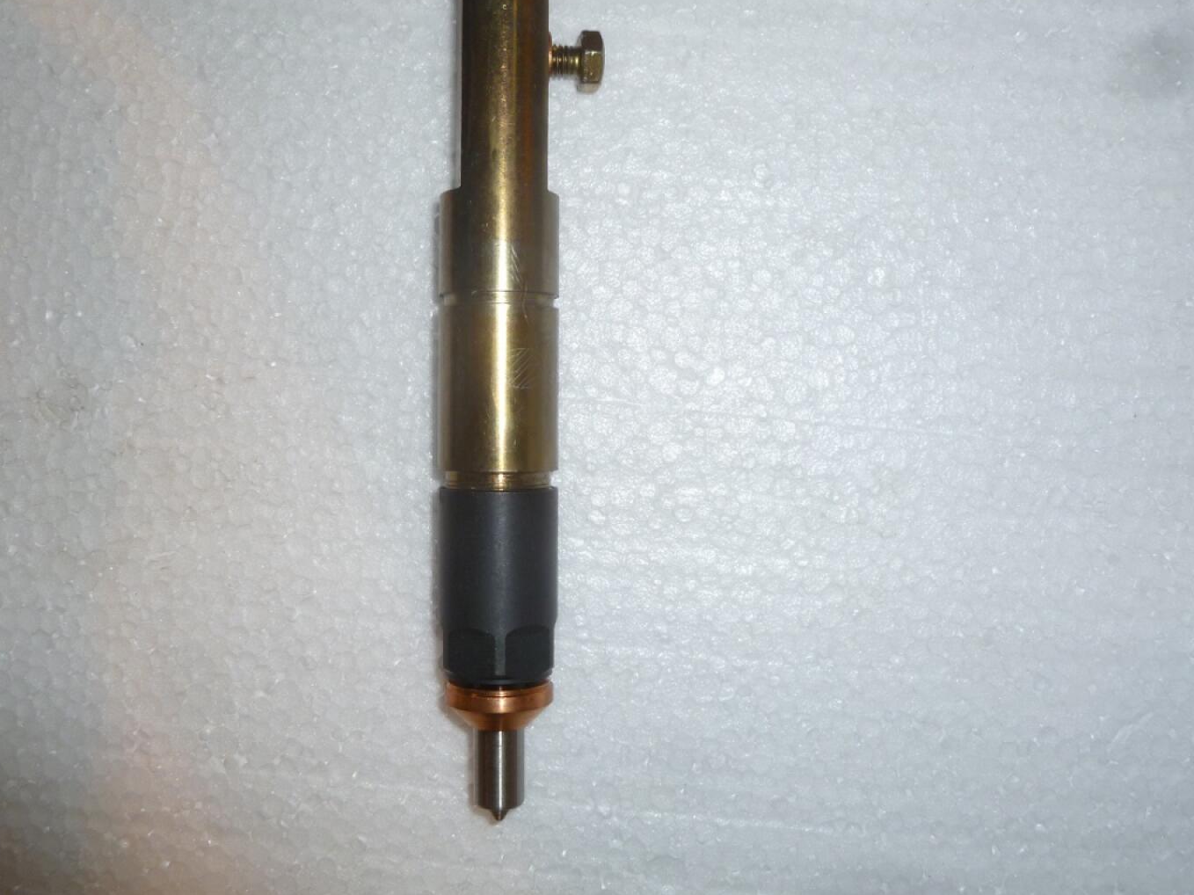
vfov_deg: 42.9
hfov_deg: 55.4
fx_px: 1138
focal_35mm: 33
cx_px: 591
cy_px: 404
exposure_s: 1/30
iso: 100
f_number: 3.3
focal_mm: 5
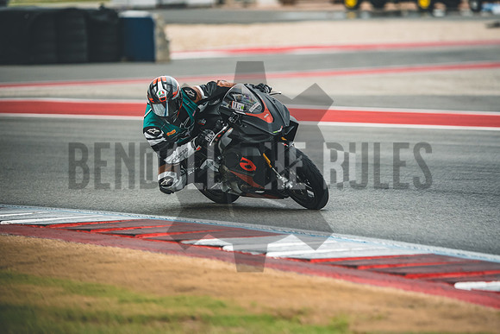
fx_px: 4167
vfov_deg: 4.6
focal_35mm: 300
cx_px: 250
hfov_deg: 6.9
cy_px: 167
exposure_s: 1/3200
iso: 1000
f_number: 2
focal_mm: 200
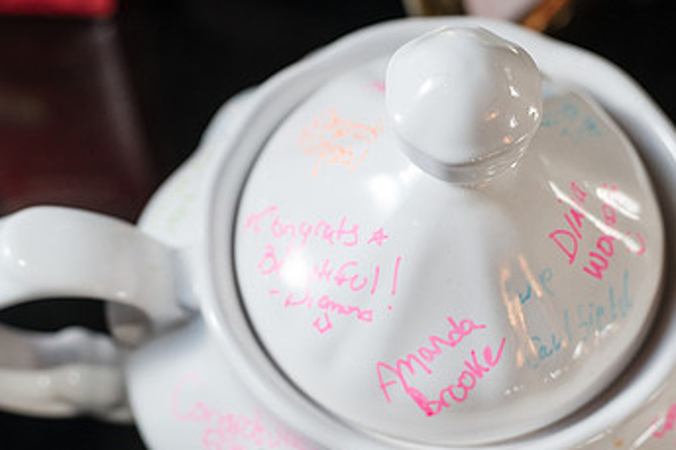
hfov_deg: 23.5
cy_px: 325
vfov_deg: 15.8
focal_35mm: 86
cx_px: 464
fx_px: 1614
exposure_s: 1/250
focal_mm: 51
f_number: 4
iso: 1250
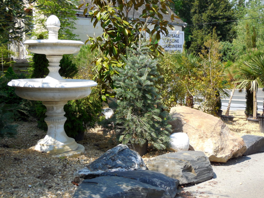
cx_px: 130
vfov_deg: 30.9
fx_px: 359
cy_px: 98
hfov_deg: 40.4
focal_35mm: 47
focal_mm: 8.2
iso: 125
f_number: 3.8
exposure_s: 1/640
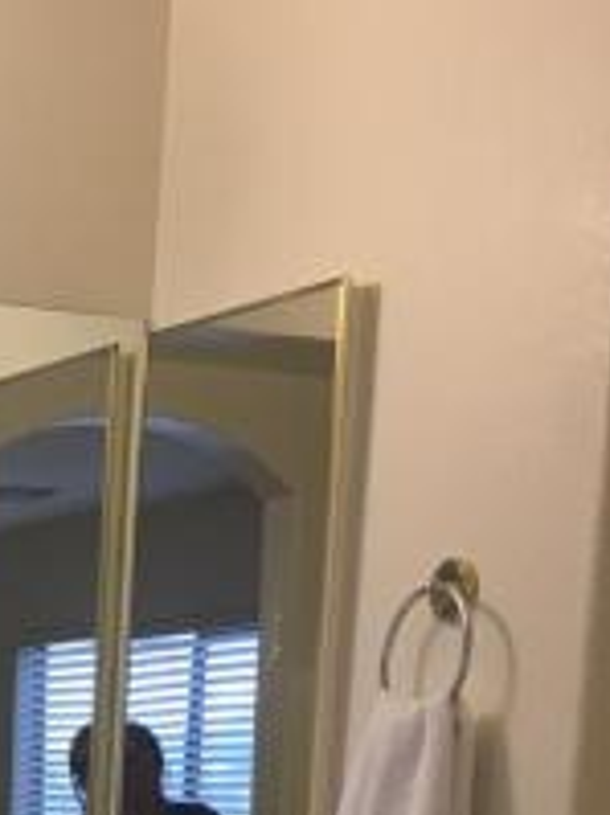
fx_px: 2634
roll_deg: -2.7
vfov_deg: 16.0
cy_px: 1237
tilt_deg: -8.0
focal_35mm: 112
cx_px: -307
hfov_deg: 12.5
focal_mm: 4.15
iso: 50
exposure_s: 1/30
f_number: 2.2
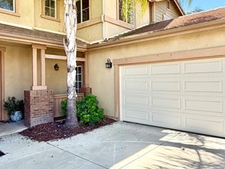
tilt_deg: +1.6
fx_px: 189
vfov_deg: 48.2
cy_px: 78
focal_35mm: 29
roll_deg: +0.6
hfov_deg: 61.5
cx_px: 125
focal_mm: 2.22
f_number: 2.2
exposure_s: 1/502
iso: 50
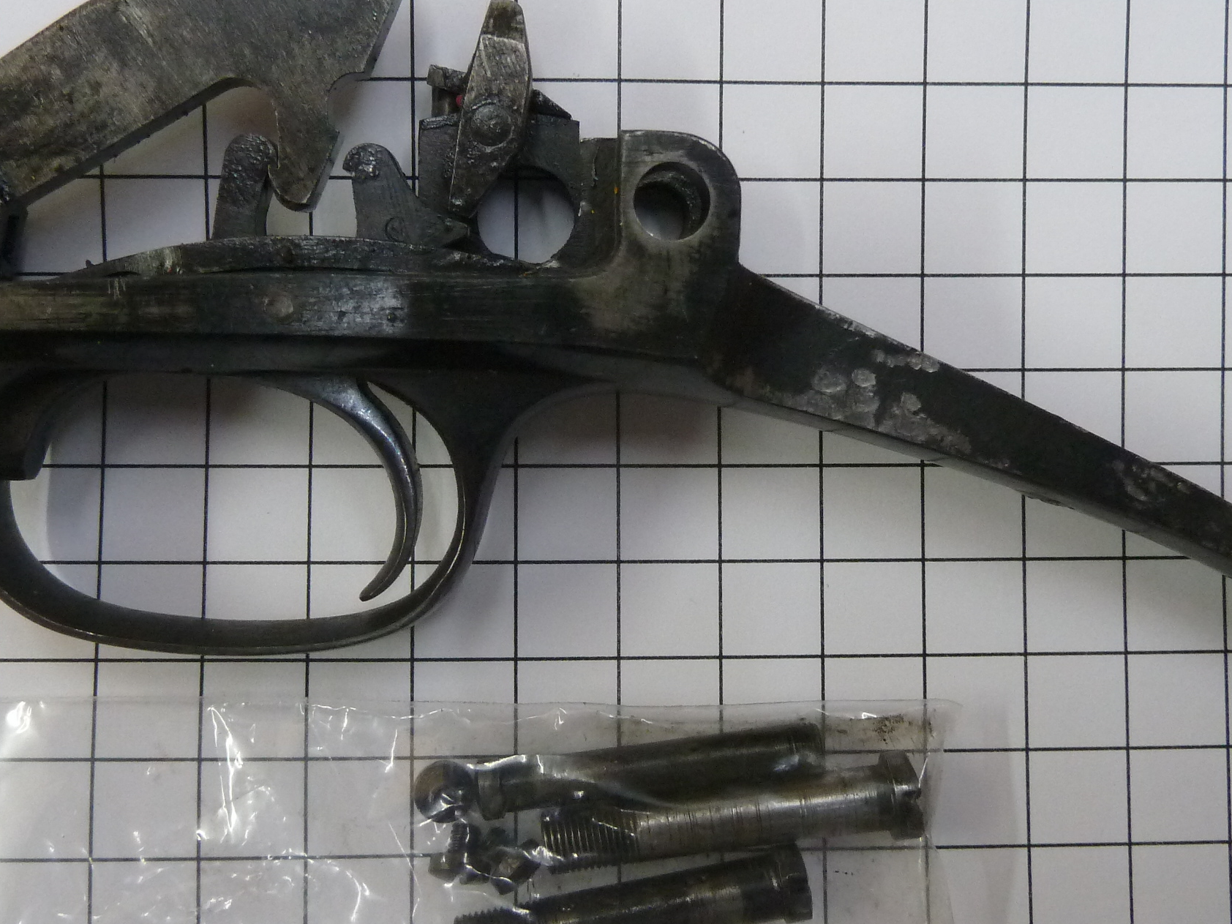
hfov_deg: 49.0
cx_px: 587
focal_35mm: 38
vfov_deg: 37.7
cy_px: 478
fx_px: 1352
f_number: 3.3
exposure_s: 1/30
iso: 320
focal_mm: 4.1
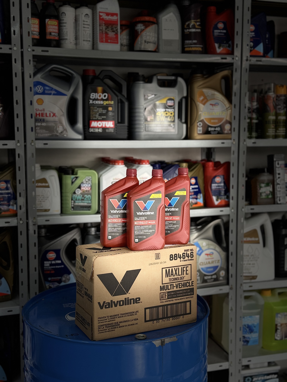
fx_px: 531
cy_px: 191
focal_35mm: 48
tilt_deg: -7.0
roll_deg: -0.6
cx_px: 144
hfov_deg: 30.3
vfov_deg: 39.7
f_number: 1.78
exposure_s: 1/61
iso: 100
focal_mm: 6.76
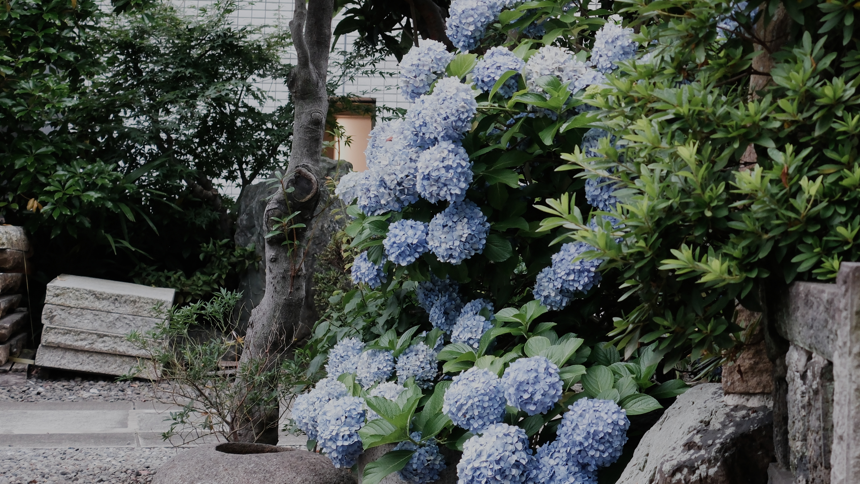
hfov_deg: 24.4
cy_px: 0
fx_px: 1916
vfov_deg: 14.2
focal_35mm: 84
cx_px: 803
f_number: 4
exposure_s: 1/250
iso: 800
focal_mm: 27
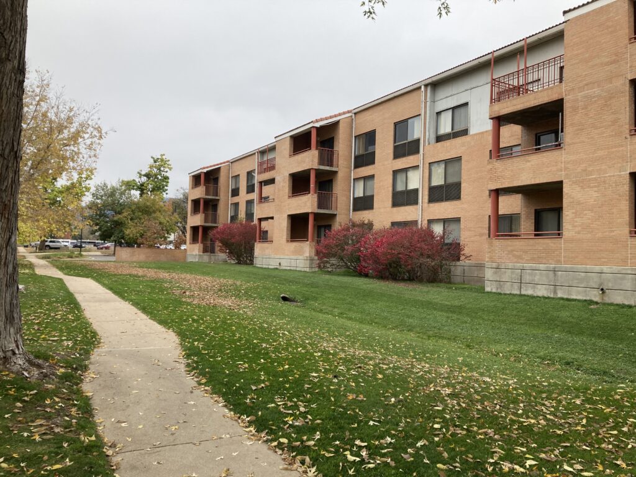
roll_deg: -1.2
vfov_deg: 49.7
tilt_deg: +3.3
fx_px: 514
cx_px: 318
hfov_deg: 63.4
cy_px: 238
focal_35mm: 28
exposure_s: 1/546
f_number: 1.8
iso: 20
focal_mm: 3.99
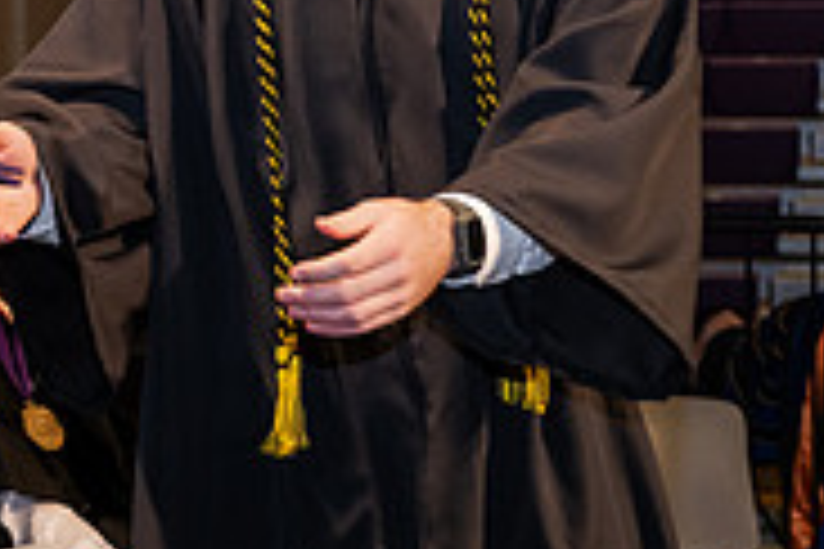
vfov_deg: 6.9
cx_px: -68
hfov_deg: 10.3
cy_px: -65
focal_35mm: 197
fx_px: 4509
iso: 1600
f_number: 6.3
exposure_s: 1/200
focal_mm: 62
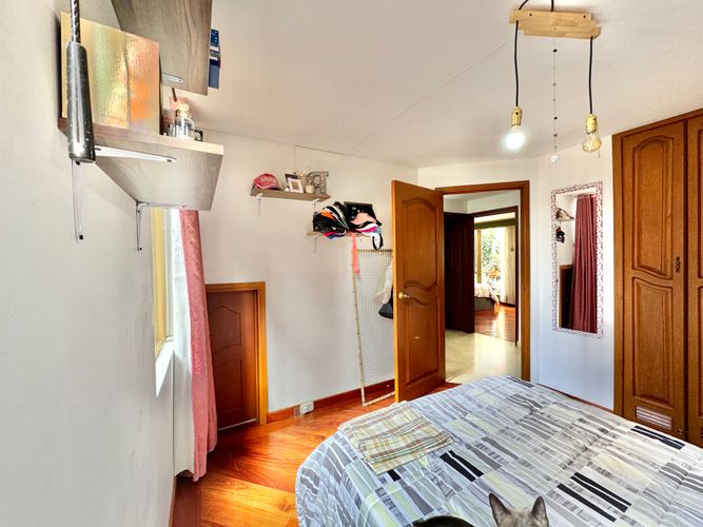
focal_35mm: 14
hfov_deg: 102.1
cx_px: 352
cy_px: 264
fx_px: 284
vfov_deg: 85.7
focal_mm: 2.22
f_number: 2.2
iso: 125
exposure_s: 1/99
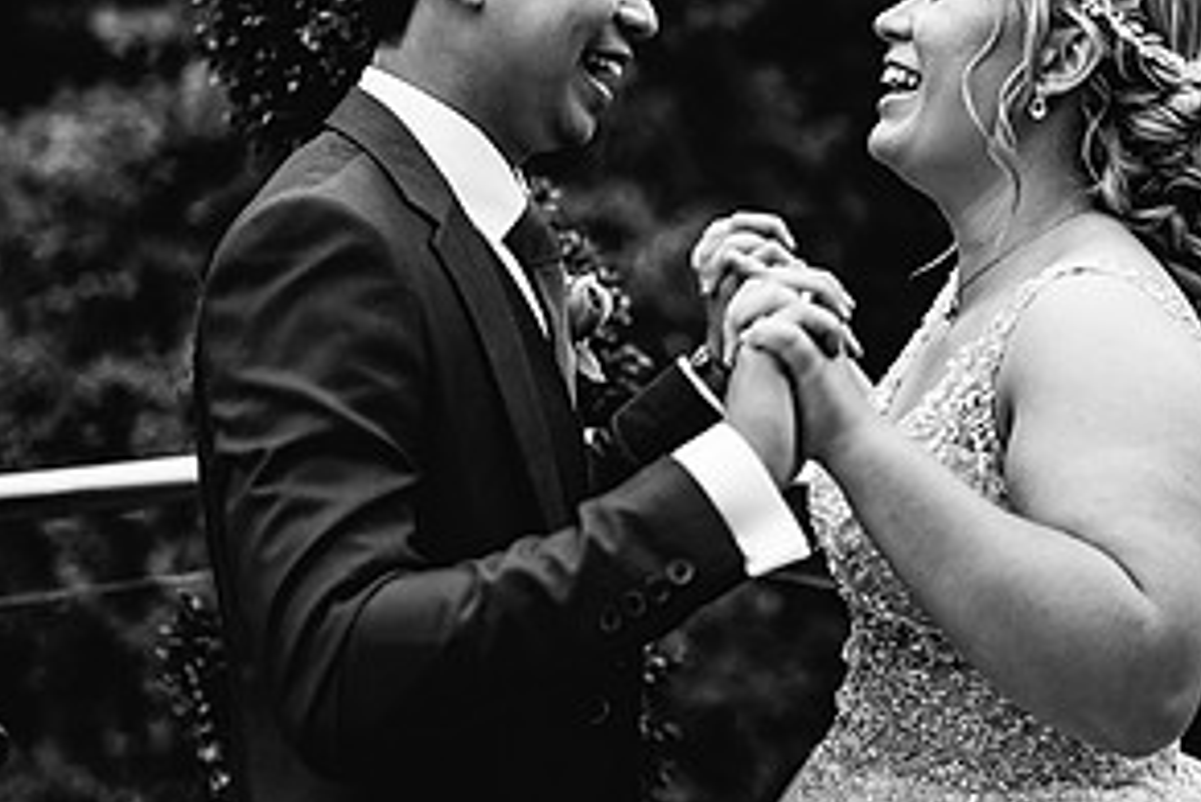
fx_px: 2436
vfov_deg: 18.6
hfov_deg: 27.6
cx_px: 777
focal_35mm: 73
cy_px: 208
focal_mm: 35
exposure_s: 1/250
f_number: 1.4
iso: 125
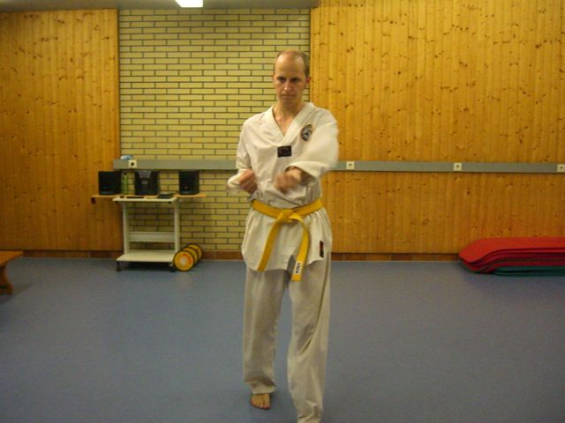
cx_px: 282
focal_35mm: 38
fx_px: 620
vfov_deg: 37.7
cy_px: 212
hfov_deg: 49.0
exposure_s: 1/100
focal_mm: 7.9
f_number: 2.8
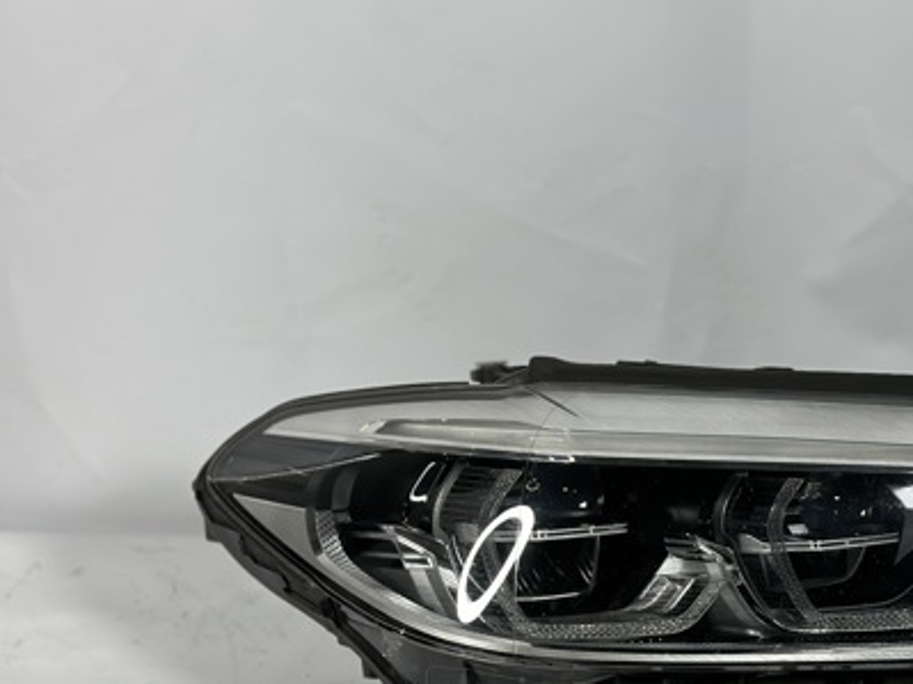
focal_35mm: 77
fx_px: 2030
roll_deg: -0.8
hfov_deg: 25.0
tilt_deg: -23.9
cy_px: 468
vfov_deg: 19.1
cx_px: 716
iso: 64
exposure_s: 1/100
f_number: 1.78
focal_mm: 6.86
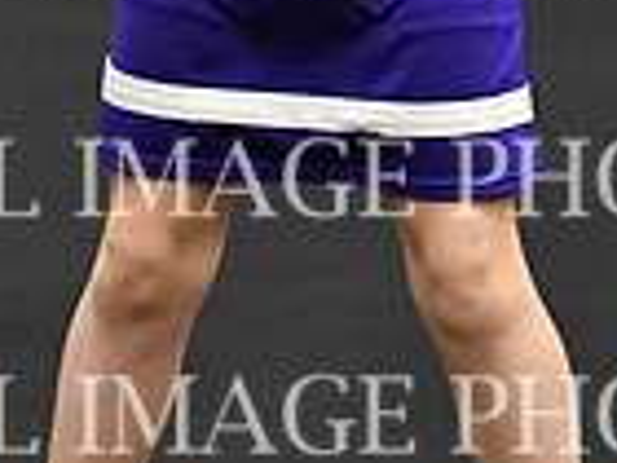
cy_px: -414
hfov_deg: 1.7
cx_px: 421
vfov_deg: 1.2
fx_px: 21264
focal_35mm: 1193
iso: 5000
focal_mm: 200
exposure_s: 1/800
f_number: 2.8
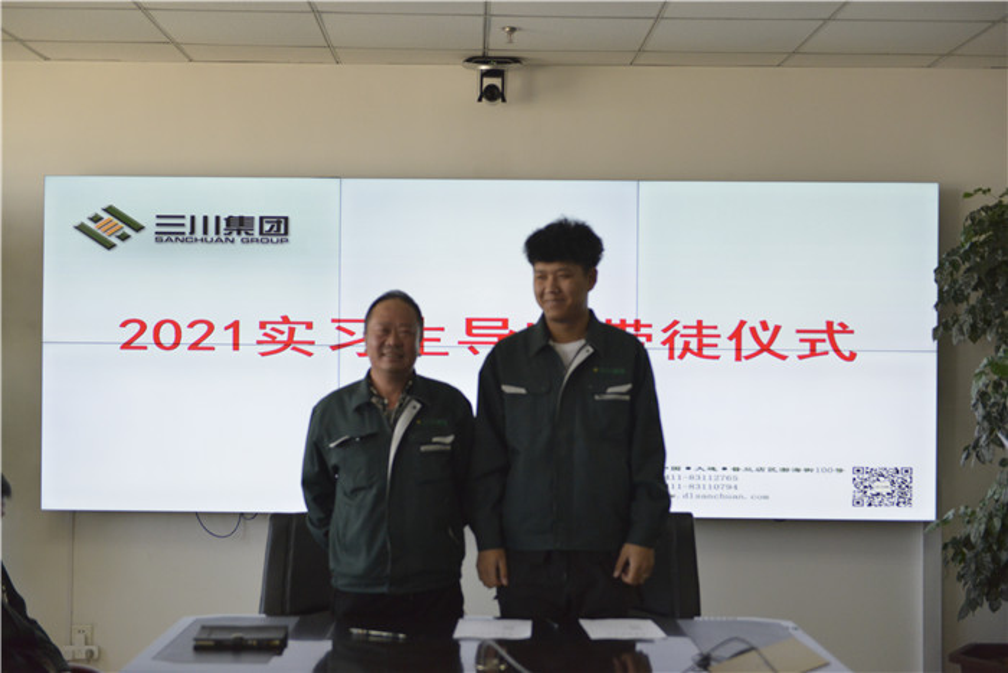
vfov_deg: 24.6
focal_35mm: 55
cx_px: 504
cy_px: 336
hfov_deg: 36.2
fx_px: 1540
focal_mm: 55
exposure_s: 1/2000
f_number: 2.8
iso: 3600
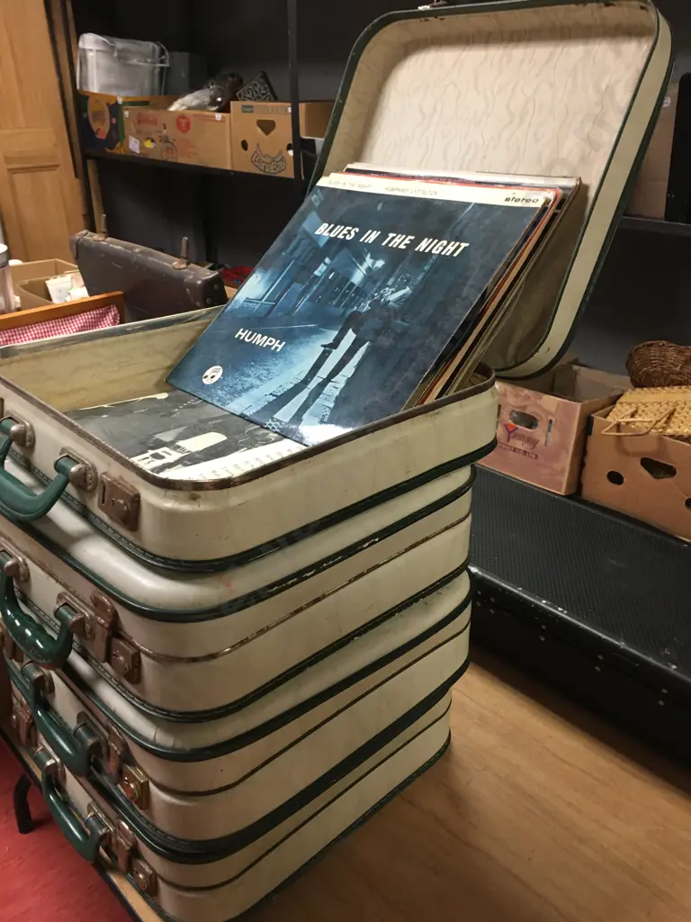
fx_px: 772
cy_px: 461
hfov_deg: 48.2
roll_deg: -0.1
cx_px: 346
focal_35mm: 29
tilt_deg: -26.1
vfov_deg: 61.7
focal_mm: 4.15
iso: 64
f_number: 2.2
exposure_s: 1/17
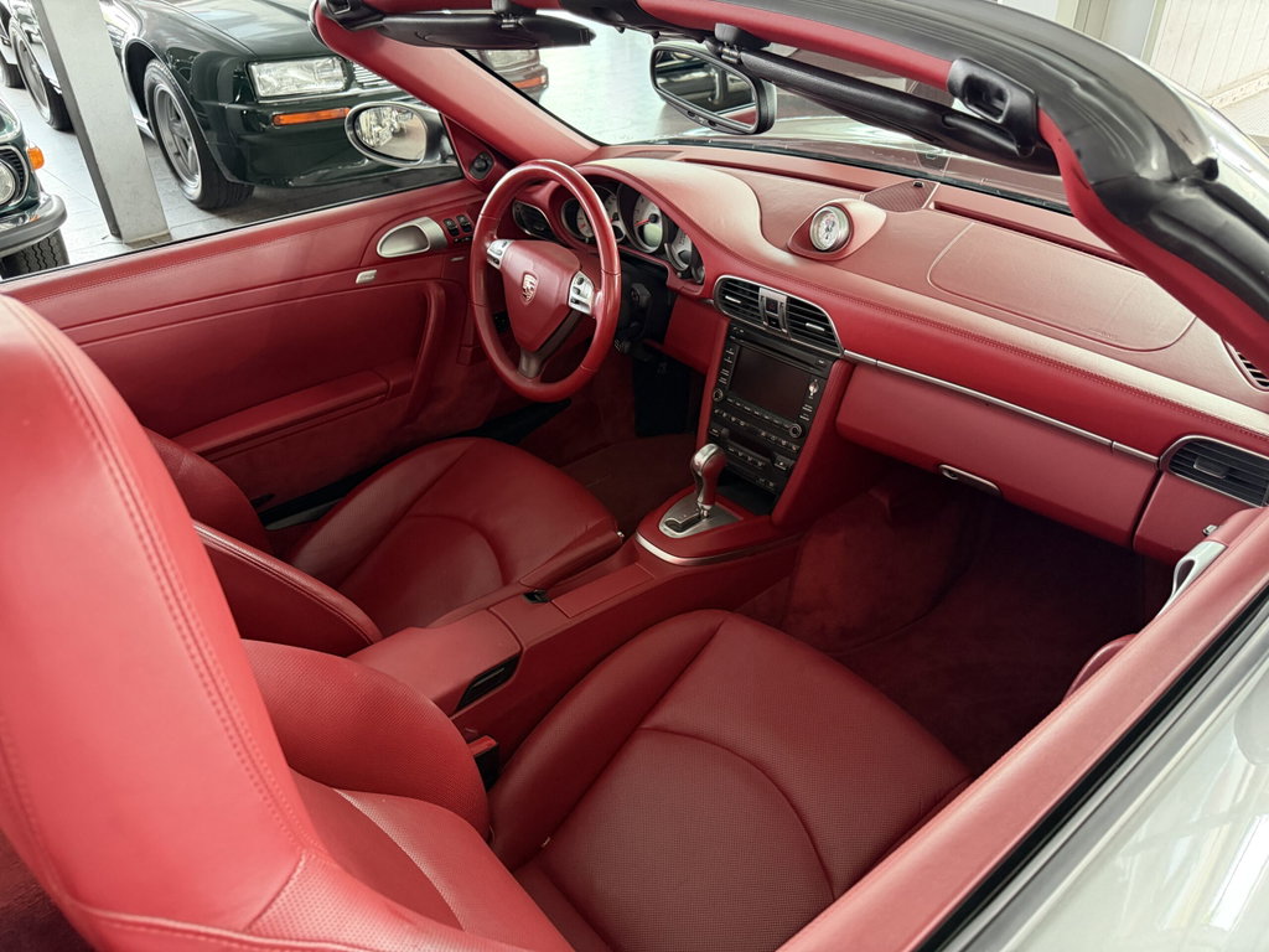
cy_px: 476
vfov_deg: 56.8
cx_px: 634
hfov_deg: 71.6
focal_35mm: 24
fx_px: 880
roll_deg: +3.1
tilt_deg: -33.3
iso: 800
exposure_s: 1/60
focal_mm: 6.76
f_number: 1.78
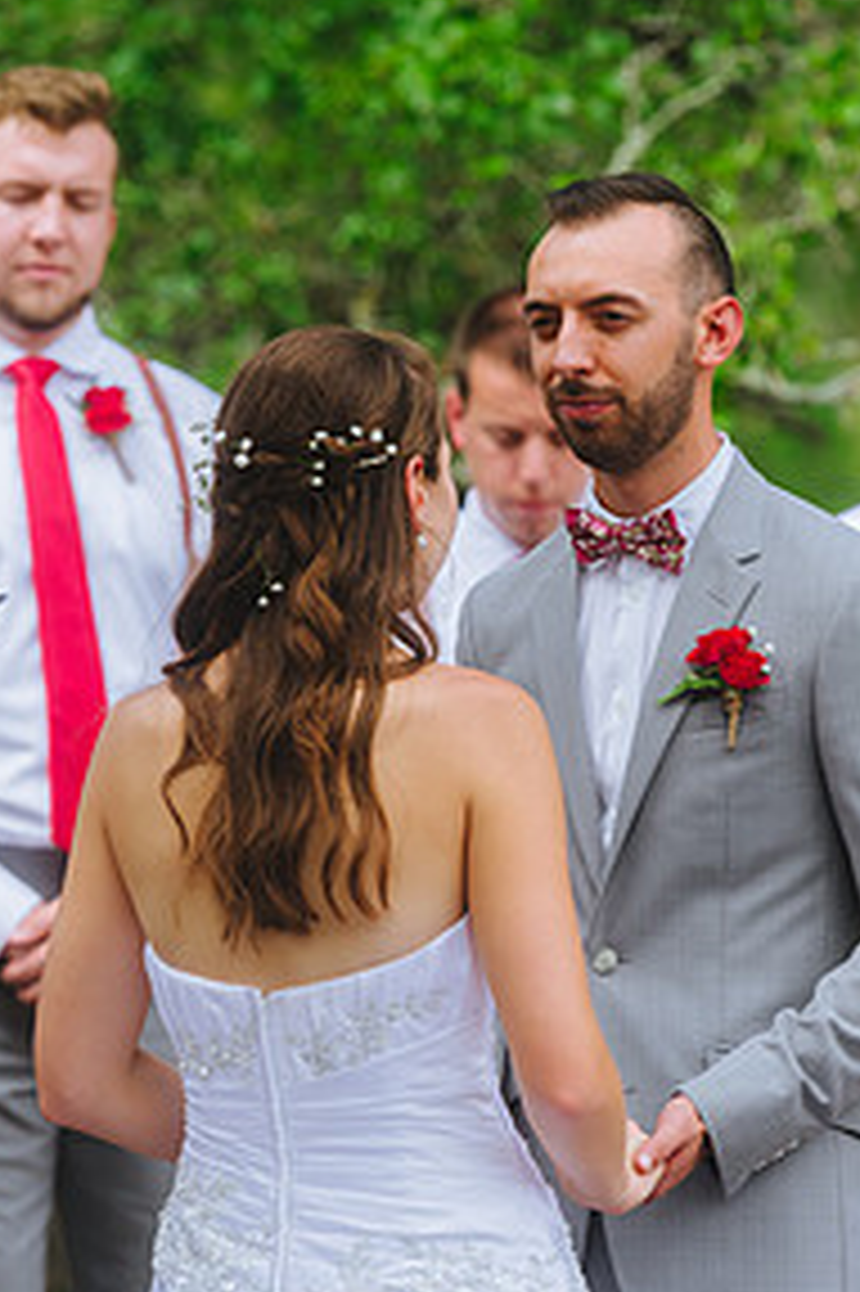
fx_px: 9578
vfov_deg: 7.7
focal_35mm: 267
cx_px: 612
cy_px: 761
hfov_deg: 5.1
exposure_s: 1/800
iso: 125
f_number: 2.8
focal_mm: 170
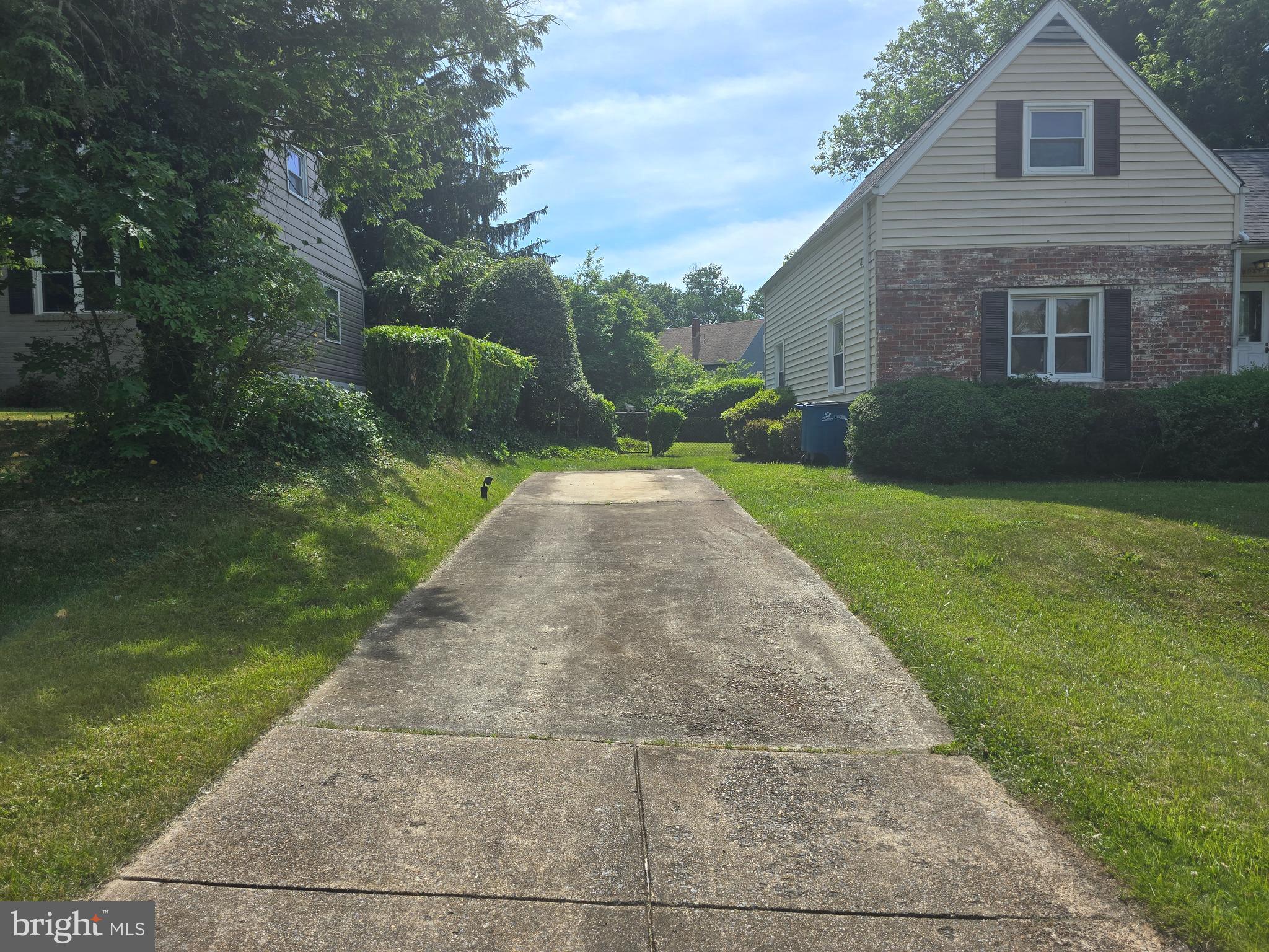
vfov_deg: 58.9
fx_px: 843
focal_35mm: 23
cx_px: 634
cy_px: 476
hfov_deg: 73.9
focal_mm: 6.3
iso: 12
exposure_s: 1/937
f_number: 1.7
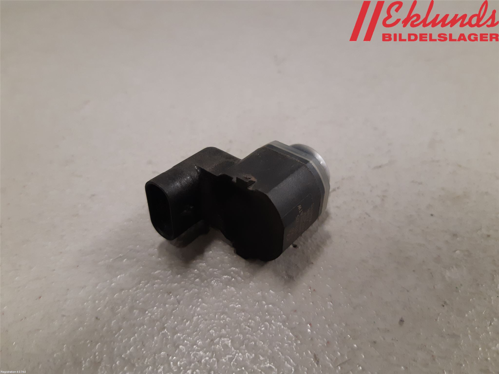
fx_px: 375
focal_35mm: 26
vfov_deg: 53.1
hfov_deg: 67.3
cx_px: 250
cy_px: 187
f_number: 1.7
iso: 200
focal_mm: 3.93
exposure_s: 1/50
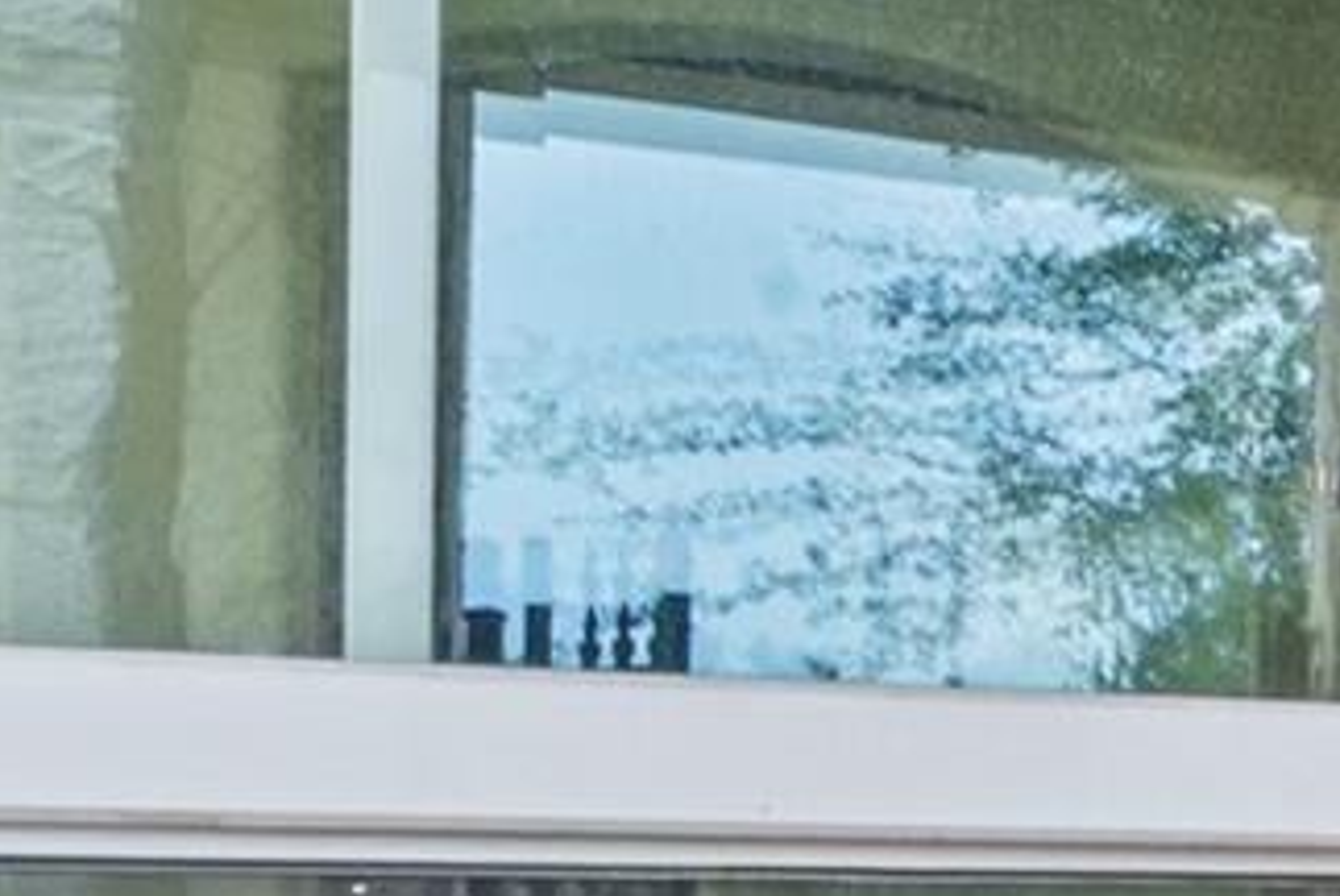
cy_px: 1230
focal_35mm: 76
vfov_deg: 16.8
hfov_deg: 11.2
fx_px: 2831
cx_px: 4070
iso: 320
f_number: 10
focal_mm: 12
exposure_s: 1/4
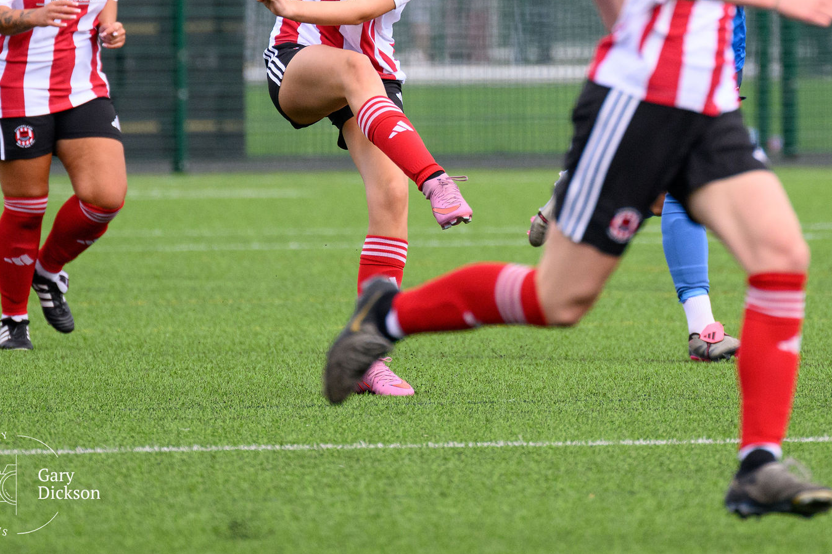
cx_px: 552
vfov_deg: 1.5
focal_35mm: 888
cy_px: -66
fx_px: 20519
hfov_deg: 2.3
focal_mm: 360
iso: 1000
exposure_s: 1/2000
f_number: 5.6
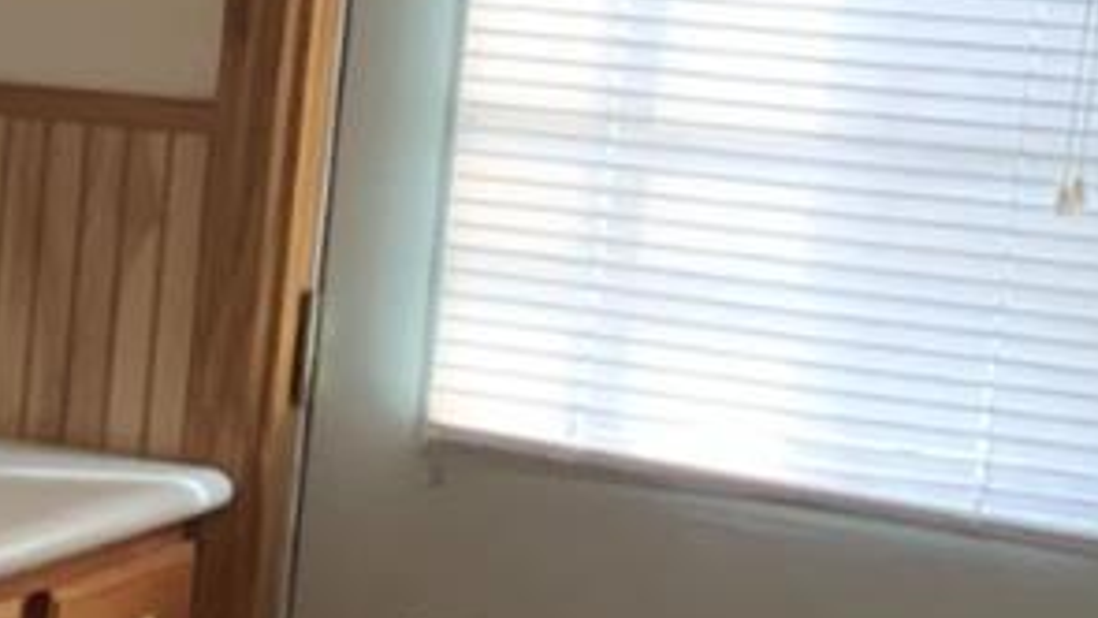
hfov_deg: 12.5
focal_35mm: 144
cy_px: 372
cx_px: -1306
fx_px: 4193
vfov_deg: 8.4
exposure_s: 1/52
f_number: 1.8
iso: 400
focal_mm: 4.25
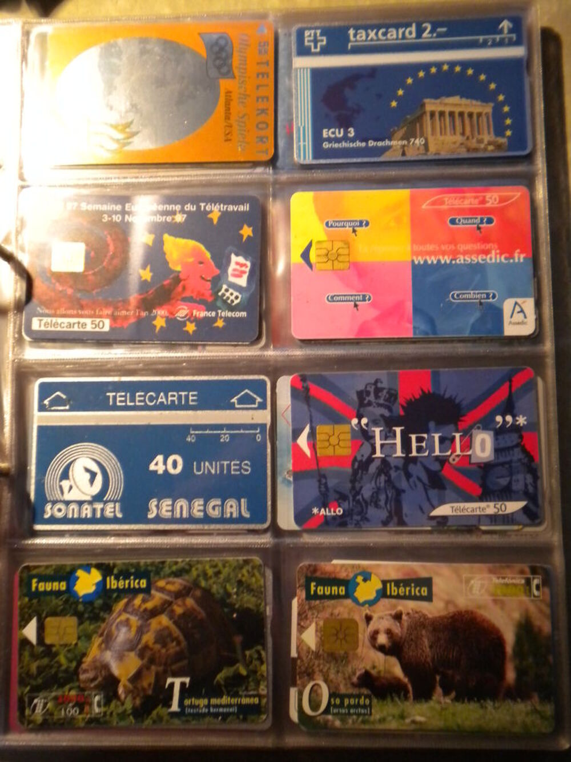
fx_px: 770
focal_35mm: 35
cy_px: 381
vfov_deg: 52.6
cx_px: 286
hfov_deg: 40.7
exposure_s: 1/20
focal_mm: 6.3
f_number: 3.1
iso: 400
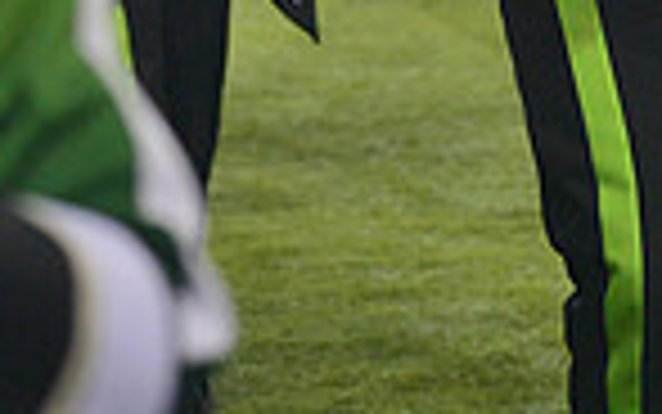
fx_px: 6732
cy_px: -518
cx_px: 606
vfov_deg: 3.5
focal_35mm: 373
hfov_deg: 5.6
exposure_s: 1/640
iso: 2000
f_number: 5.6
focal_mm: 120
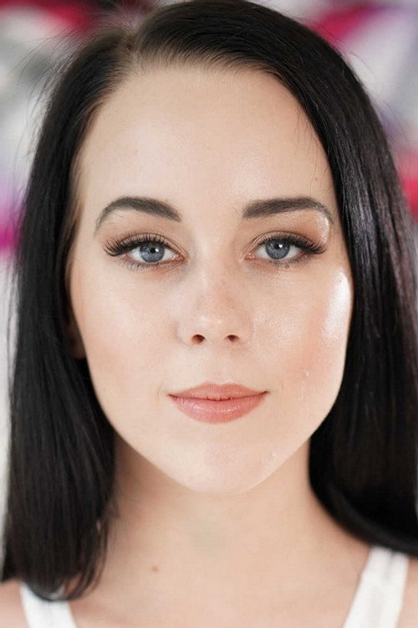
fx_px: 1480
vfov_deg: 23.9
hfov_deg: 16.1
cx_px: 209
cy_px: 314
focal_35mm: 85
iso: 100
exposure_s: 1/160
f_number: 2
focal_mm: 85
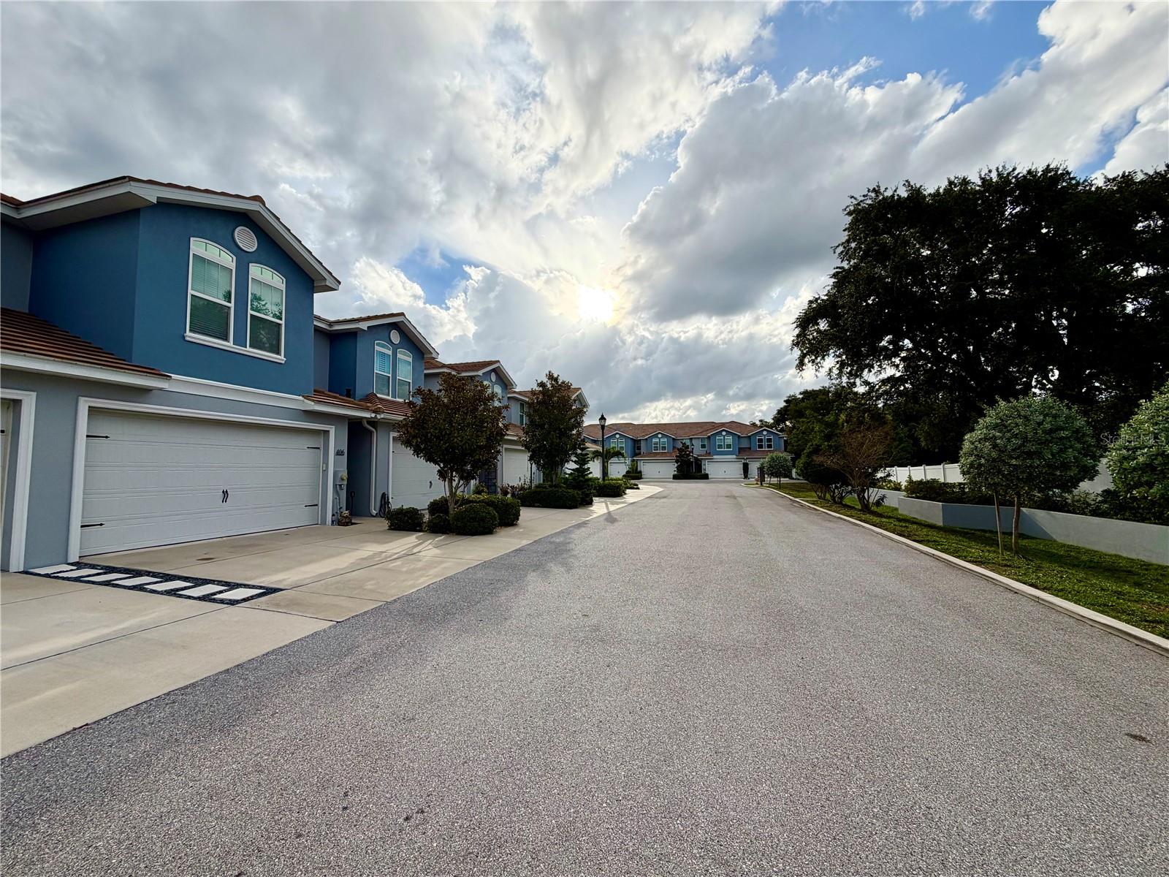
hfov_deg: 102.1
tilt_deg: +4.4
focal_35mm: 14
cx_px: 584
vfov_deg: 85.7
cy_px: 438
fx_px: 473
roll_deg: +0.8
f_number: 2.2
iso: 25
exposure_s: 1/1145
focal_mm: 2.22
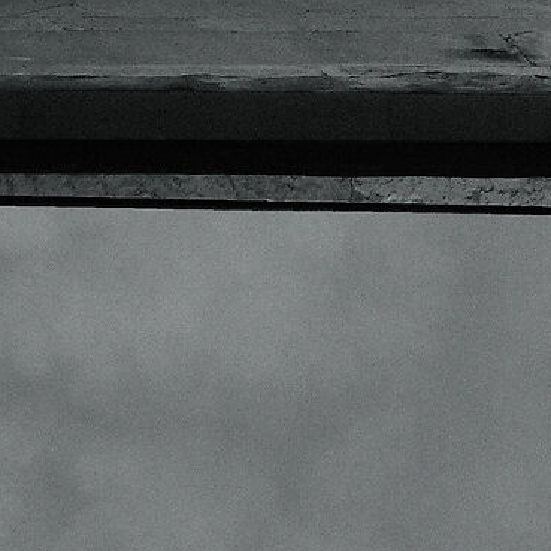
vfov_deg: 6.3
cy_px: 654
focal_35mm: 276
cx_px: 1229
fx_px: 4970
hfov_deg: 6.1
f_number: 5
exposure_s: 1/950
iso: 320
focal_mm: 33
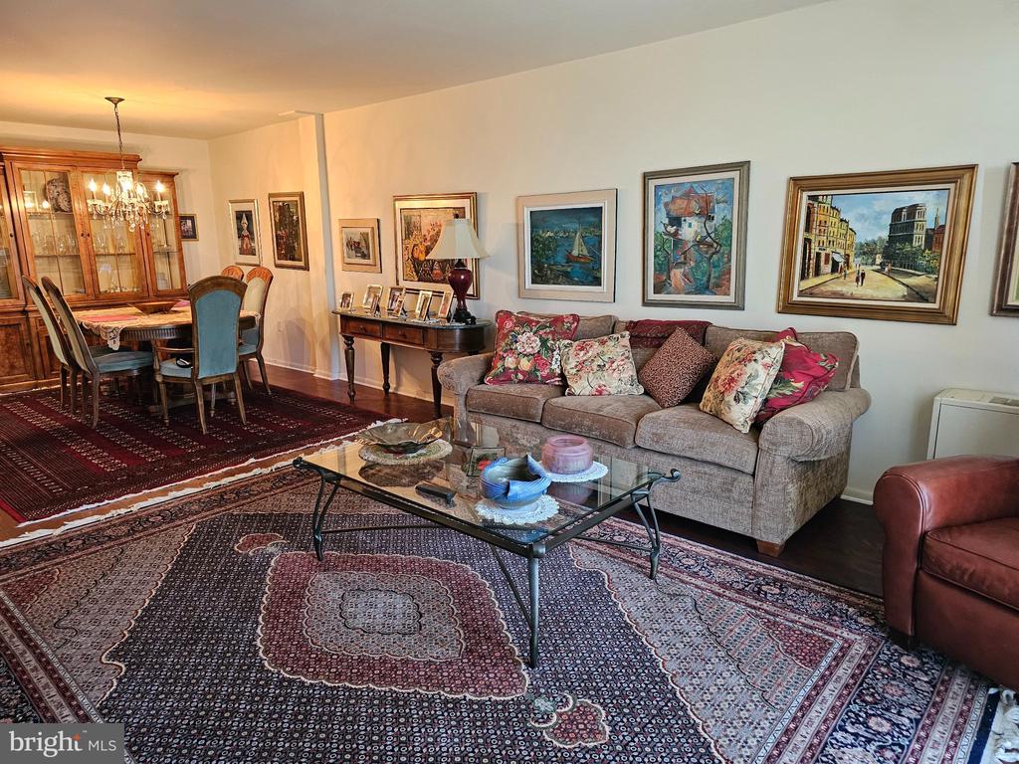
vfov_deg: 58.9
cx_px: 510
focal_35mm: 23
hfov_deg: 73.9
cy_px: 382
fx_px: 677
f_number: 1.7
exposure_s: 1/120
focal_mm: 6.3
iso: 1000
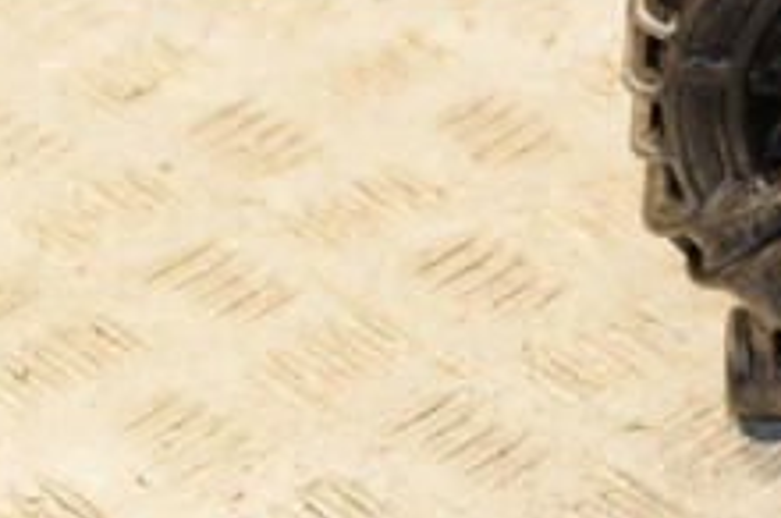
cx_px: 763
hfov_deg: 10.0
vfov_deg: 6.7
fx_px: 4441
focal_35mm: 205
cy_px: -18
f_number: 6.3
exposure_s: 1/200
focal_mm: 50
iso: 800
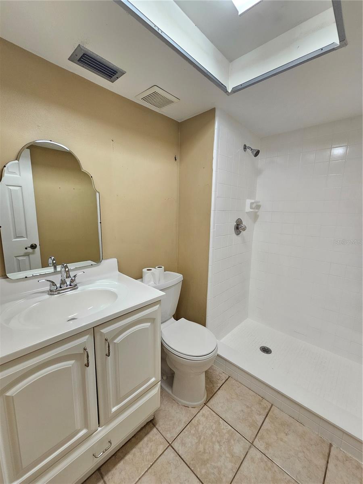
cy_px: 242
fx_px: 182
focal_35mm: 13
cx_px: 182
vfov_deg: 106.2
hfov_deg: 89.9
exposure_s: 1/60
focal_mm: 2.2
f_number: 2.2
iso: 160
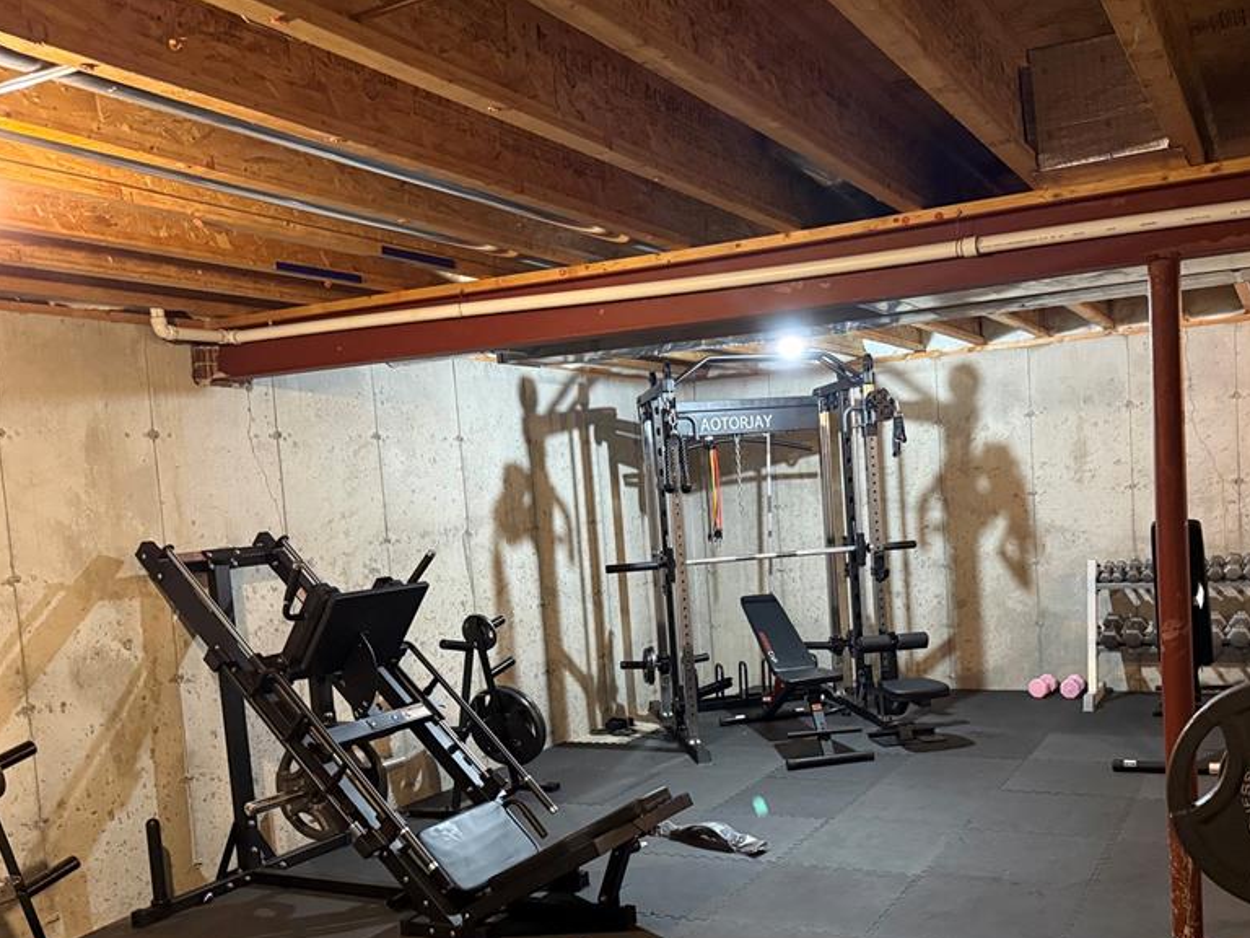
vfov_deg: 43.9
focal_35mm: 32
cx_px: 775
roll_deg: +3.9
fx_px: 1156
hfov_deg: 56.2
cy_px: 570
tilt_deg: -5.0
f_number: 1.78
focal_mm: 6.76
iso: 800
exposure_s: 1/30
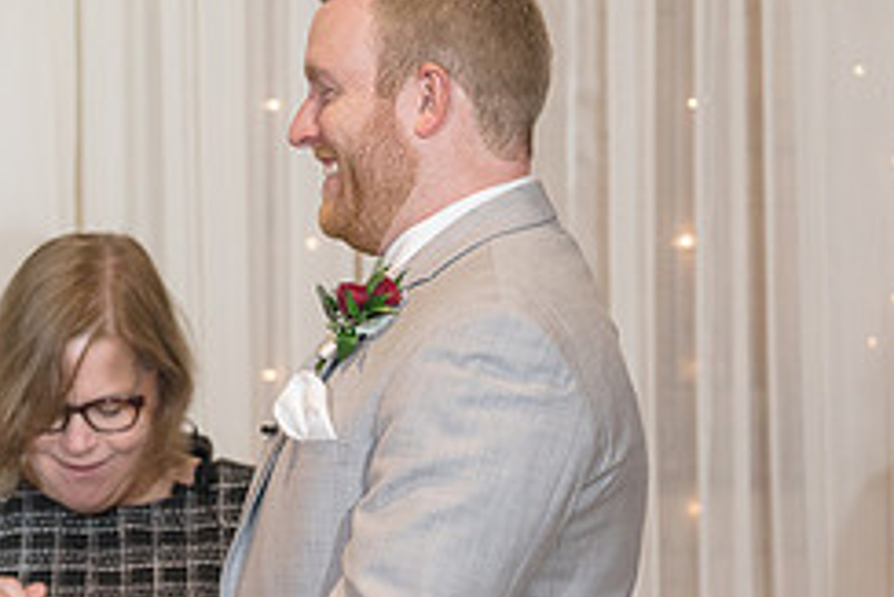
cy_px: 517
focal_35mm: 382
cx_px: 58
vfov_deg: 3.6
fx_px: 9492
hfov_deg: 5.4
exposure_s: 1/200
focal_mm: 155
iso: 2000
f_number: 4
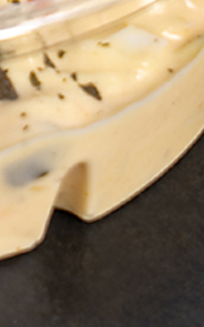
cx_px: -169
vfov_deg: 3.5
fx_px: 5376
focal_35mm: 604
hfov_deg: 2.2
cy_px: -181
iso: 100
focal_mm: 105
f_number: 9
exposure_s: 1/160
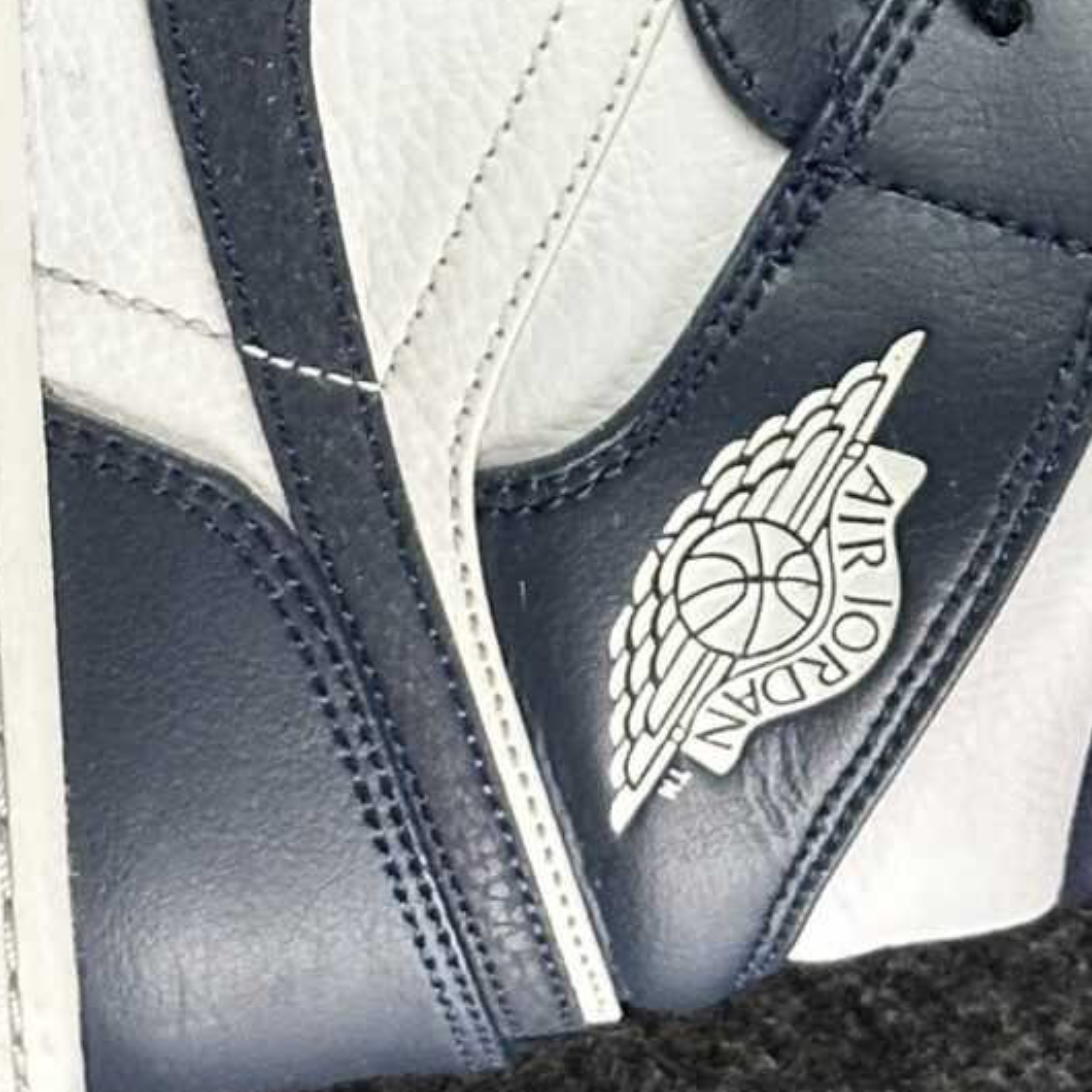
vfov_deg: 8.4
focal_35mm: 205
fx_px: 7317
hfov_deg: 8.4
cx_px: -260
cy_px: -245
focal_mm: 6.86
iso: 250
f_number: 1.78
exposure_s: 1/50
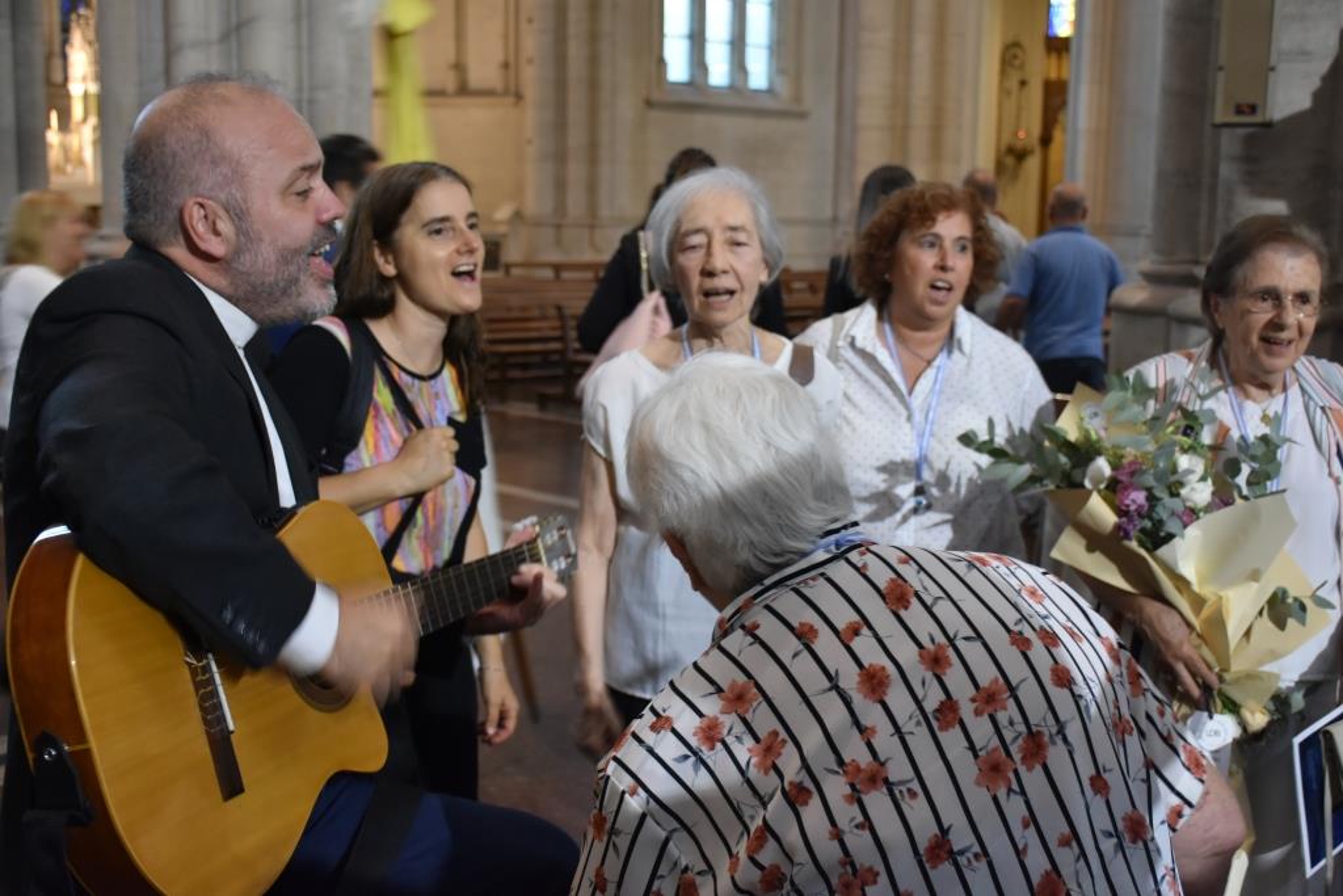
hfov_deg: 43.6
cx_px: 672
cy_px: 448
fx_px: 1679
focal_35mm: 45
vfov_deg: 29.9
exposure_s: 1/20
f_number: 4
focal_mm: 30
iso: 1250
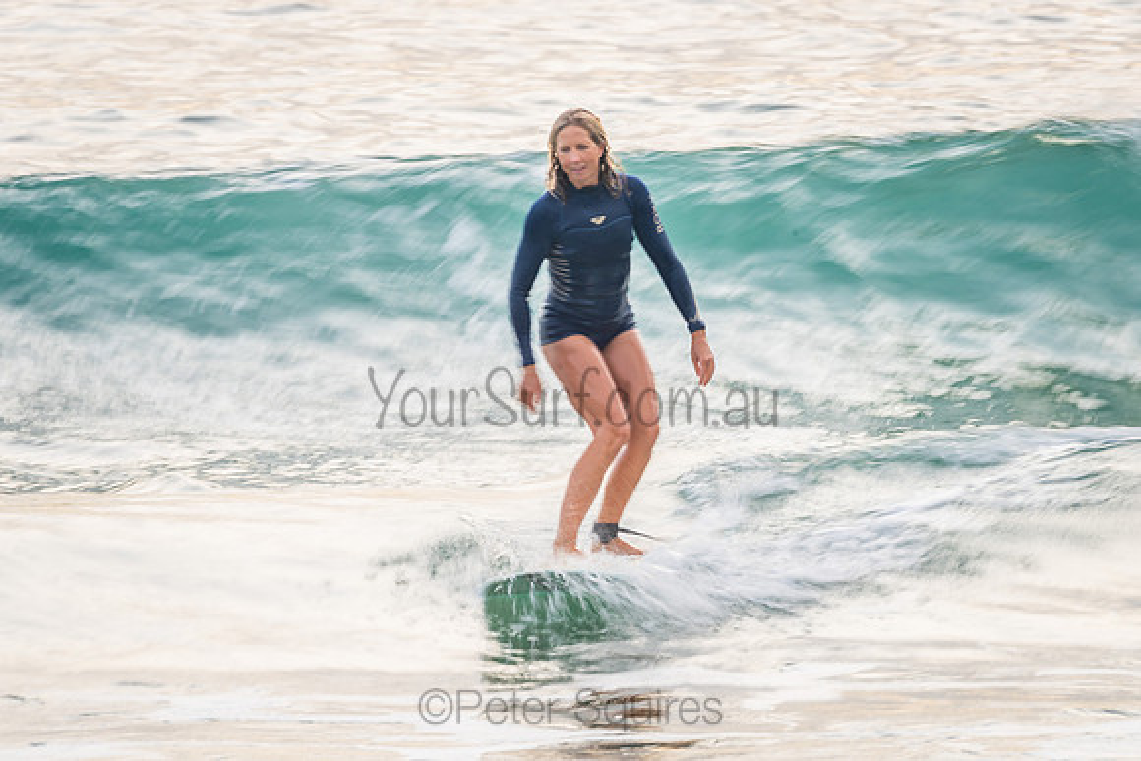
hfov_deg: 3.4
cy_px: 398
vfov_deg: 2.3
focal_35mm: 606
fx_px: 19207
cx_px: 658
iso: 31
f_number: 16
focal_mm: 500
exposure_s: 1/20
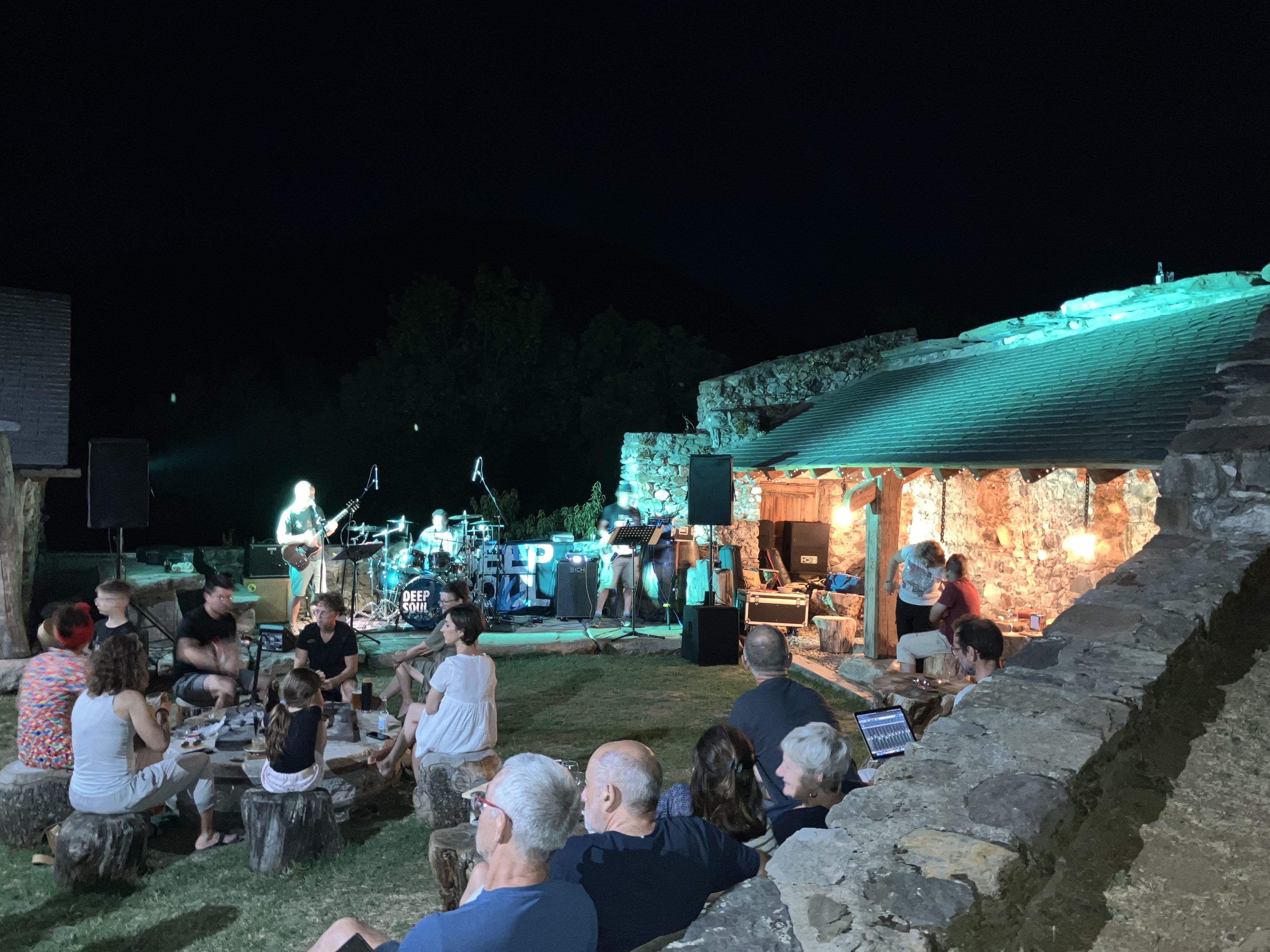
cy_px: 476
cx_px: 635
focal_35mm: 28
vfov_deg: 49.7
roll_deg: -2.0
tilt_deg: -0.6
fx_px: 1027
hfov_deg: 63.4
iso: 160
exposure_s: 1/4
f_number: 1.8
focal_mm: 3.99
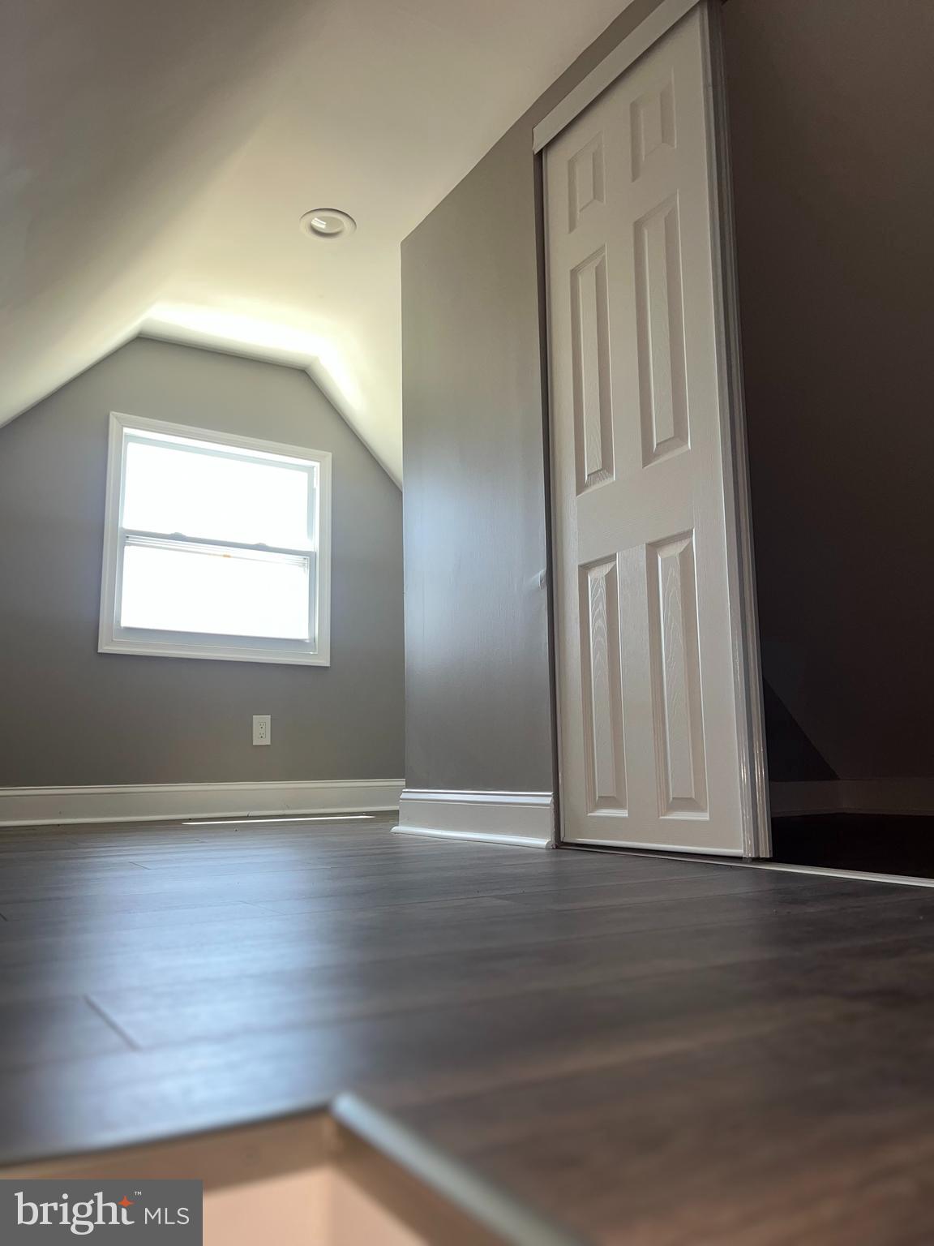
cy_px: 623
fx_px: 935
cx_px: 467
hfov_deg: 53.1
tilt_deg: +9.5
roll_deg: +0.7
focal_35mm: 26
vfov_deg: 67.3
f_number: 1.6
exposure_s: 1/120
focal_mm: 5.1
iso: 50
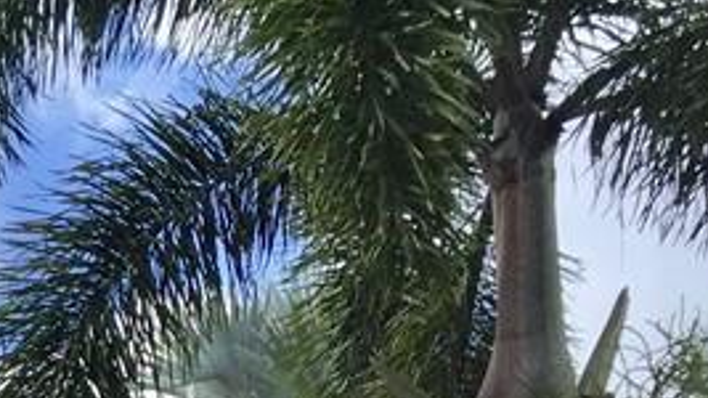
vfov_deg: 9.0
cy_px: 968
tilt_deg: +3.0
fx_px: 2271
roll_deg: -0.6
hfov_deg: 16.2
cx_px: -355
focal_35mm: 121
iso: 32
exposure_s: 1/1199
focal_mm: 4.15
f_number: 2.2
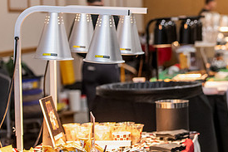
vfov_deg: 9.3
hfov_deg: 13.7
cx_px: 219
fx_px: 938
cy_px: 41
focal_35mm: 148
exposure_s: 1/160
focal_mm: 70
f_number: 3.2
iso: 2500
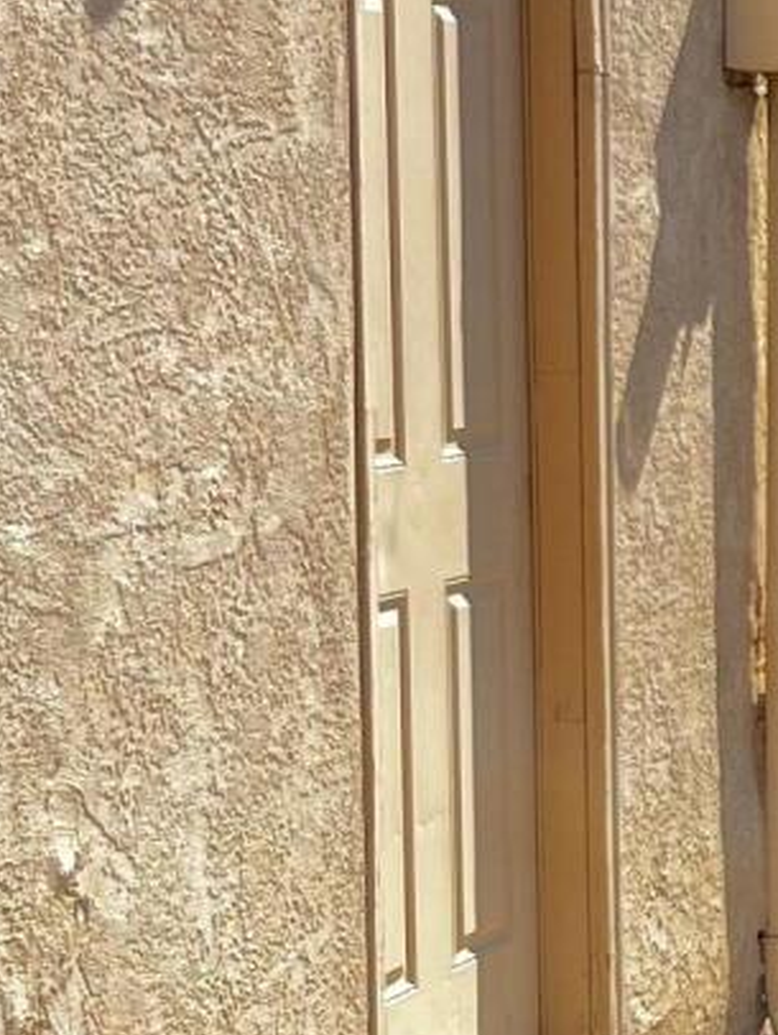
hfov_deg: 10.2
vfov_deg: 15.4
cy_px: 525
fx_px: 3832
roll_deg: +0.3
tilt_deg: -2.6
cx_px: 1814
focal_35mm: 128
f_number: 1.6
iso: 50
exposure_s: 1/878
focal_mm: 5.1
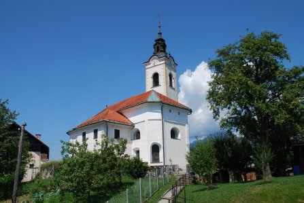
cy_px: 102
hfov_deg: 57.2
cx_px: 152
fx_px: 279
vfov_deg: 40.1
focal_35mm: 33
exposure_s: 1/250
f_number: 10
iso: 125
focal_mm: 22
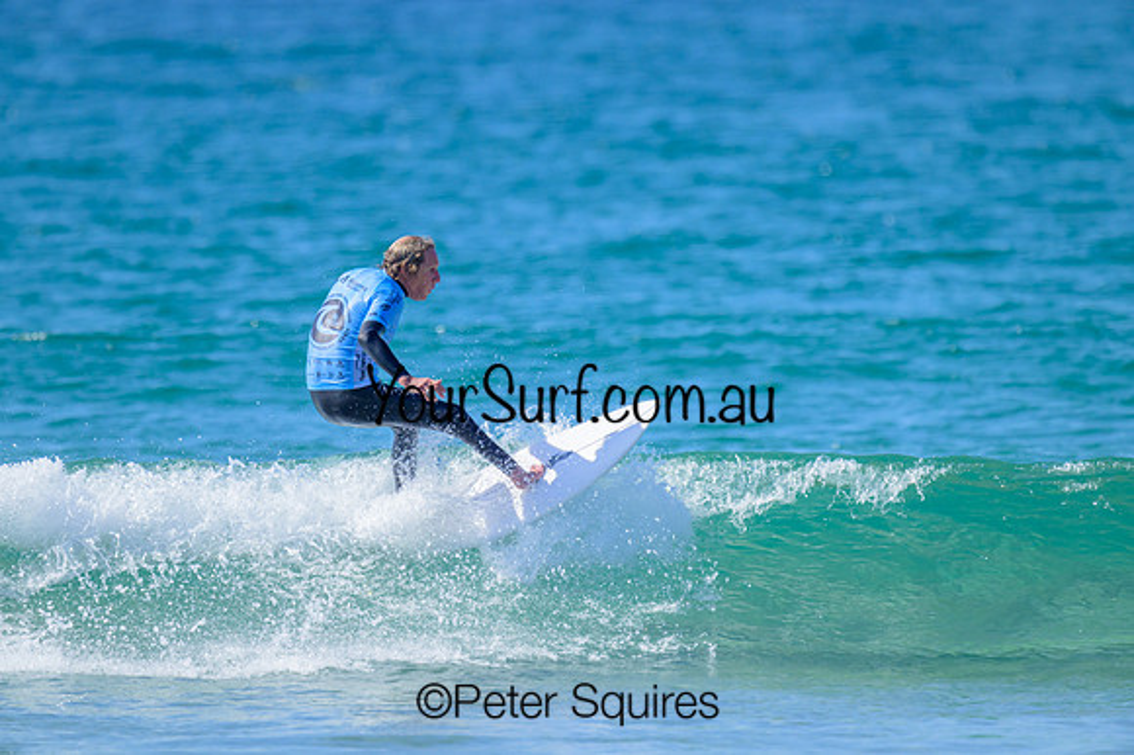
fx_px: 35266
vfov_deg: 1.2
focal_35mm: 1120
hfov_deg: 1.8
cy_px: 378
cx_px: 567
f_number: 9
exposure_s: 1/2000
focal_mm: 1120
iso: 720
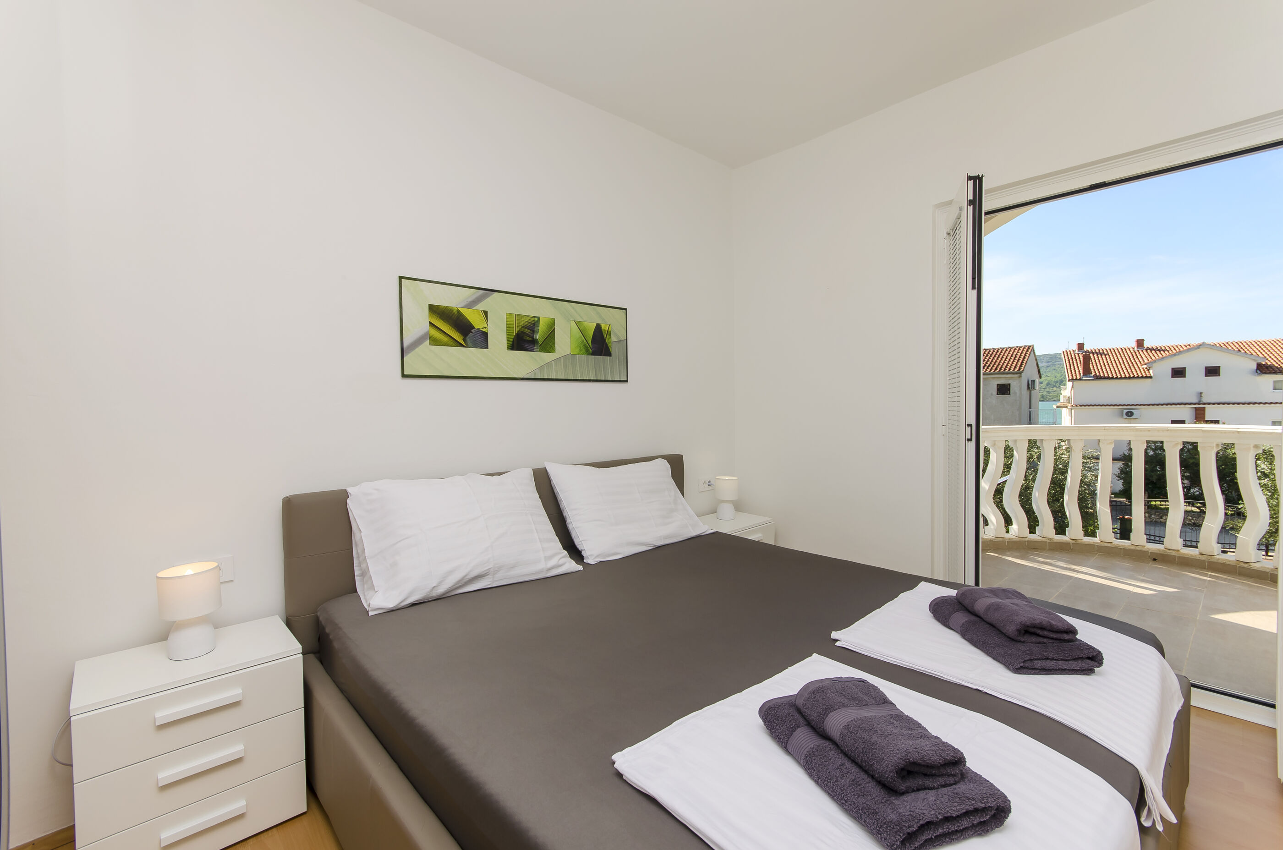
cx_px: 642
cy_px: 425
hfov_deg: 100.5
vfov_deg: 77.1
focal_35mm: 15
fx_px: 534
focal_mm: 10
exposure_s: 1/160
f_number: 8
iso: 100
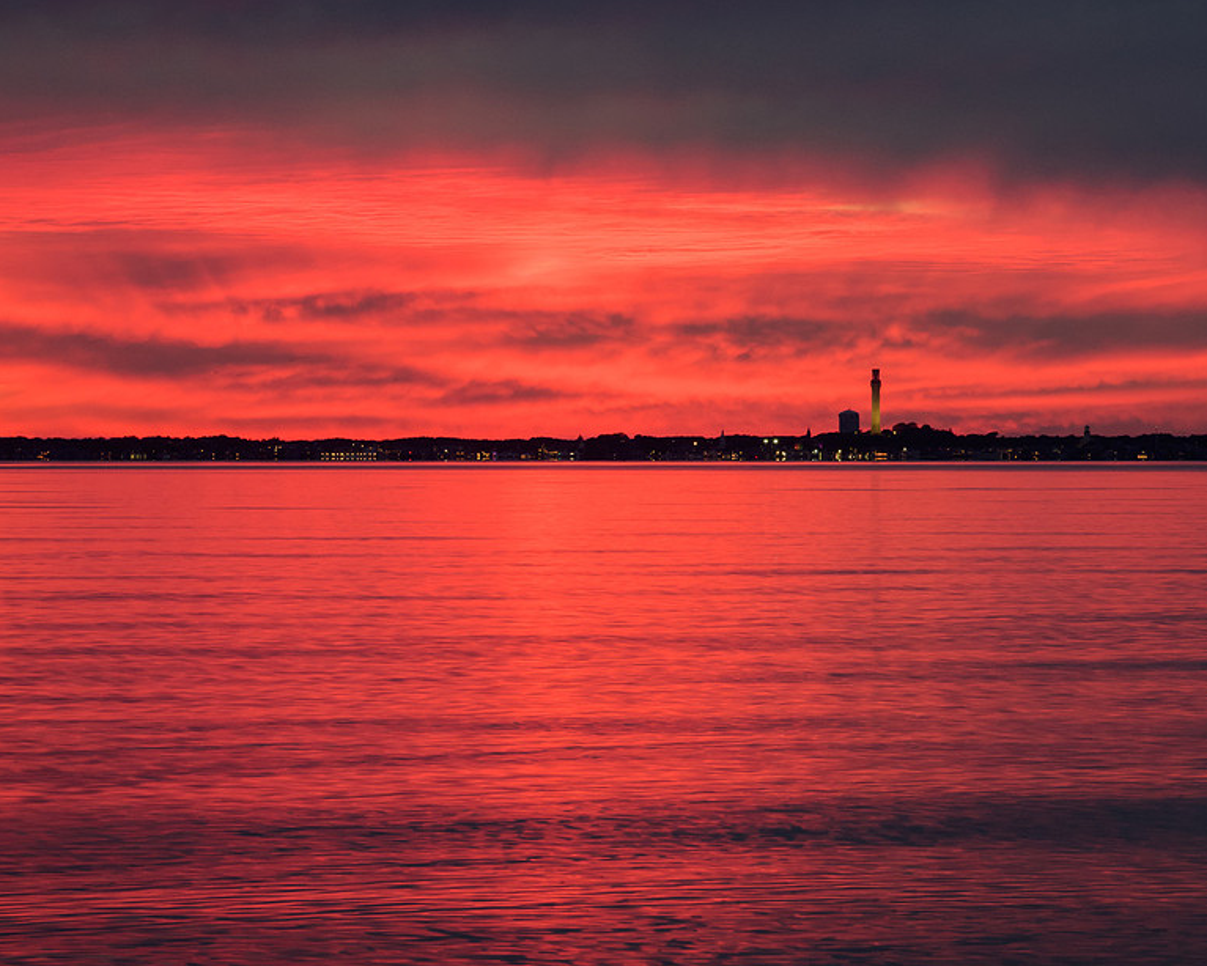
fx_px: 6932
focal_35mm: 194
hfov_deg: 9.9
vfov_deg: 8.0
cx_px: 454
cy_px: 483
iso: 500
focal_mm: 120
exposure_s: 1/2.5
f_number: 16
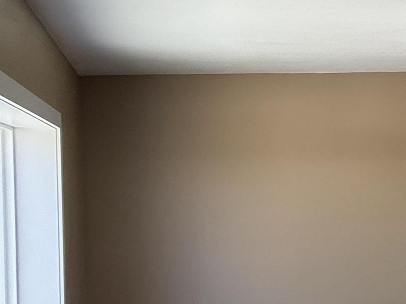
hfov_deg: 27.0
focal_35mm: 46
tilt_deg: -0.2
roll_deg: -0.3
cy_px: 194
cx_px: 627
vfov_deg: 31.3
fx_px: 539
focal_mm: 2.22
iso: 100
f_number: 2.2
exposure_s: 1/99
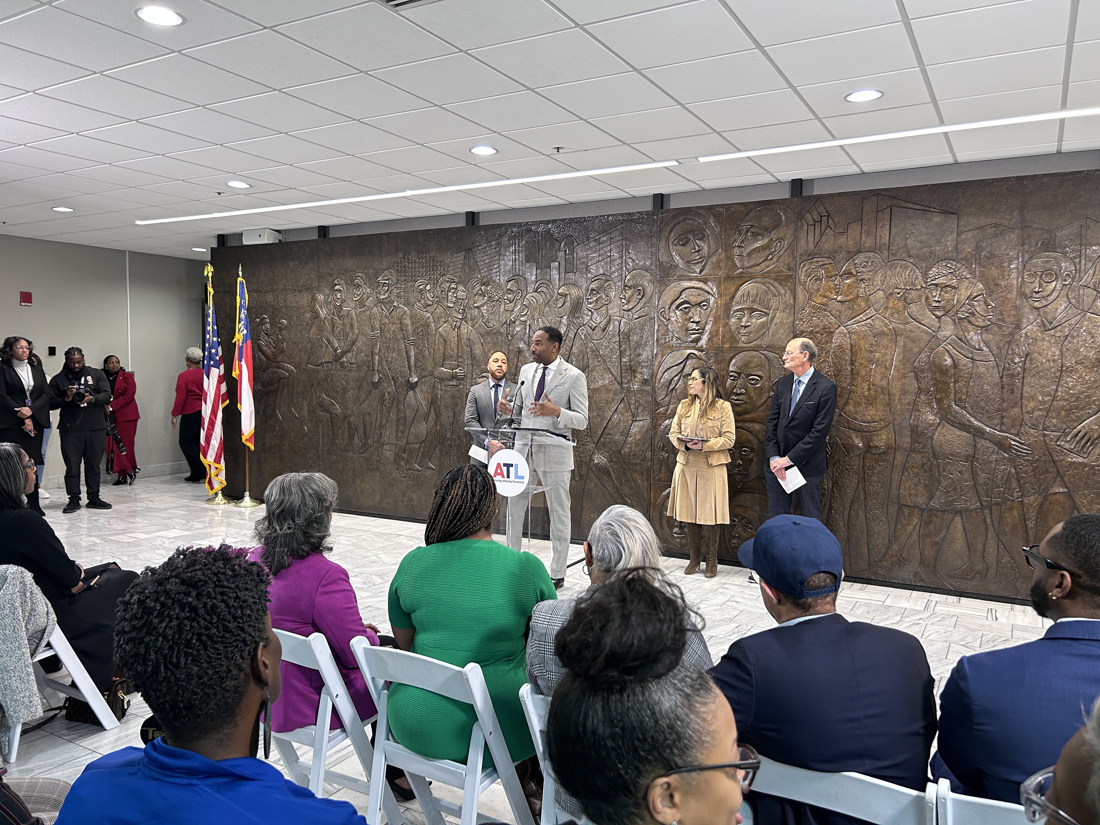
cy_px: 412
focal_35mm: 26
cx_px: 550
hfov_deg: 67.3
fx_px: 826
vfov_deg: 53.1
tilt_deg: -3.3
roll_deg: -0.2
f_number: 1.5
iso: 125
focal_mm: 5.7
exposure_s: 1/60
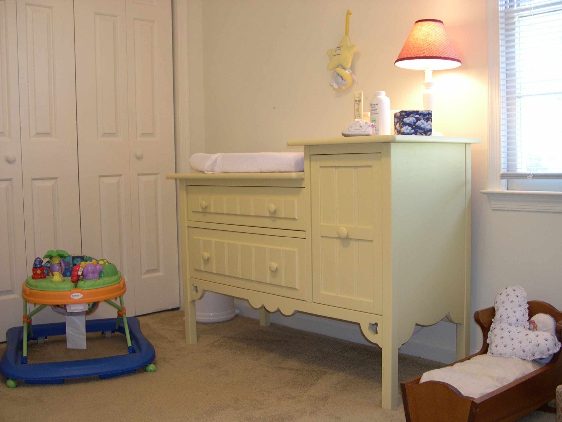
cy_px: 211
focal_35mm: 38
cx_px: 281
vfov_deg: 37.7
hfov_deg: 49.0
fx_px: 617
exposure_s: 1/26.4
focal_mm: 8
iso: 200
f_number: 2.8
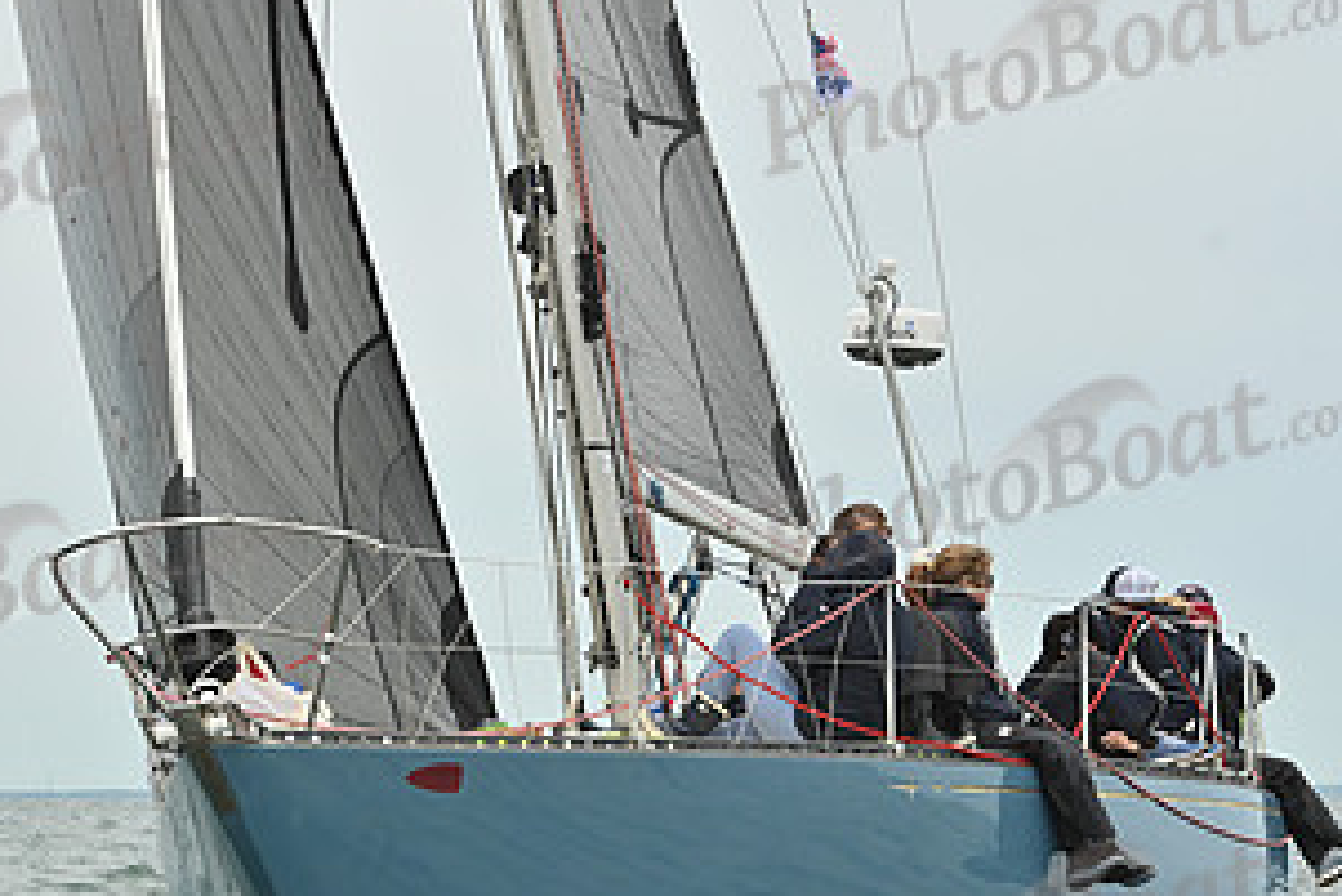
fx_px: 8055
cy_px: 764
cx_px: 531
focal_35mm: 216
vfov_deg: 6.4
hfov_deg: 9.5
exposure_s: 1/1000
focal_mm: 112
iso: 320
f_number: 8
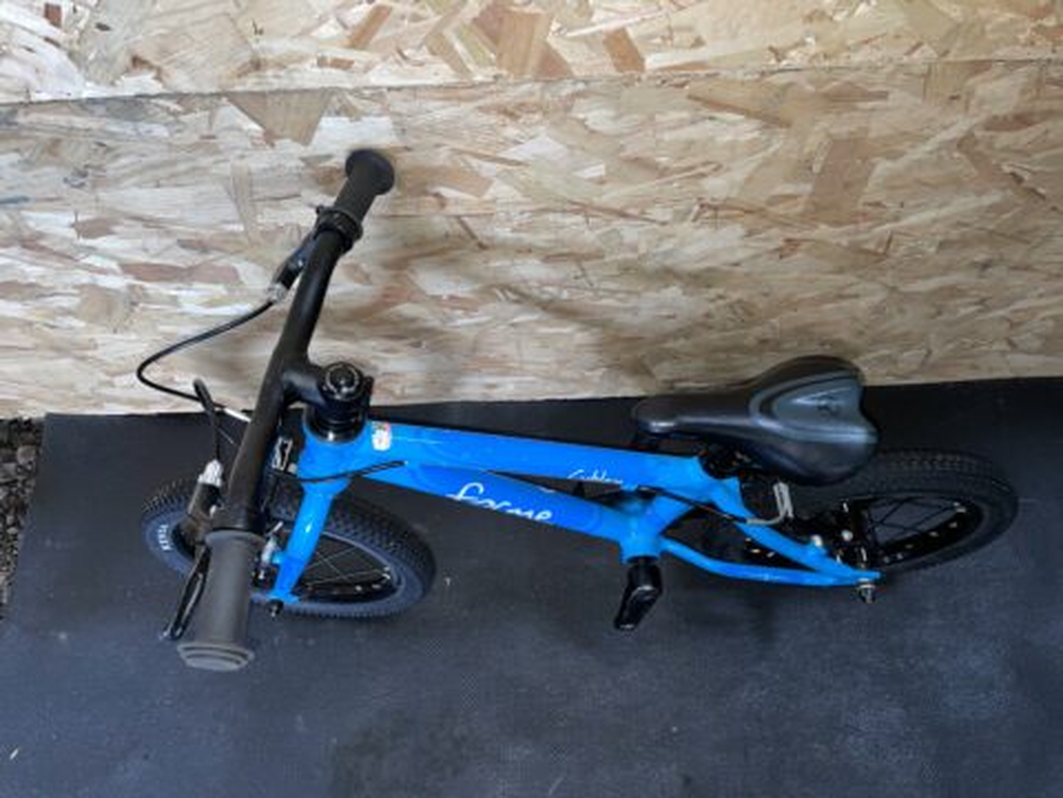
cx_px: 532
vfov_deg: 53.1
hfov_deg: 67.3
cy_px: 399
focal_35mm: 26
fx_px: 798
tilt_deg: -66.4
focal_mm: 4.2
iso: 50
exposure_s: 1/20
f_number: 1.6
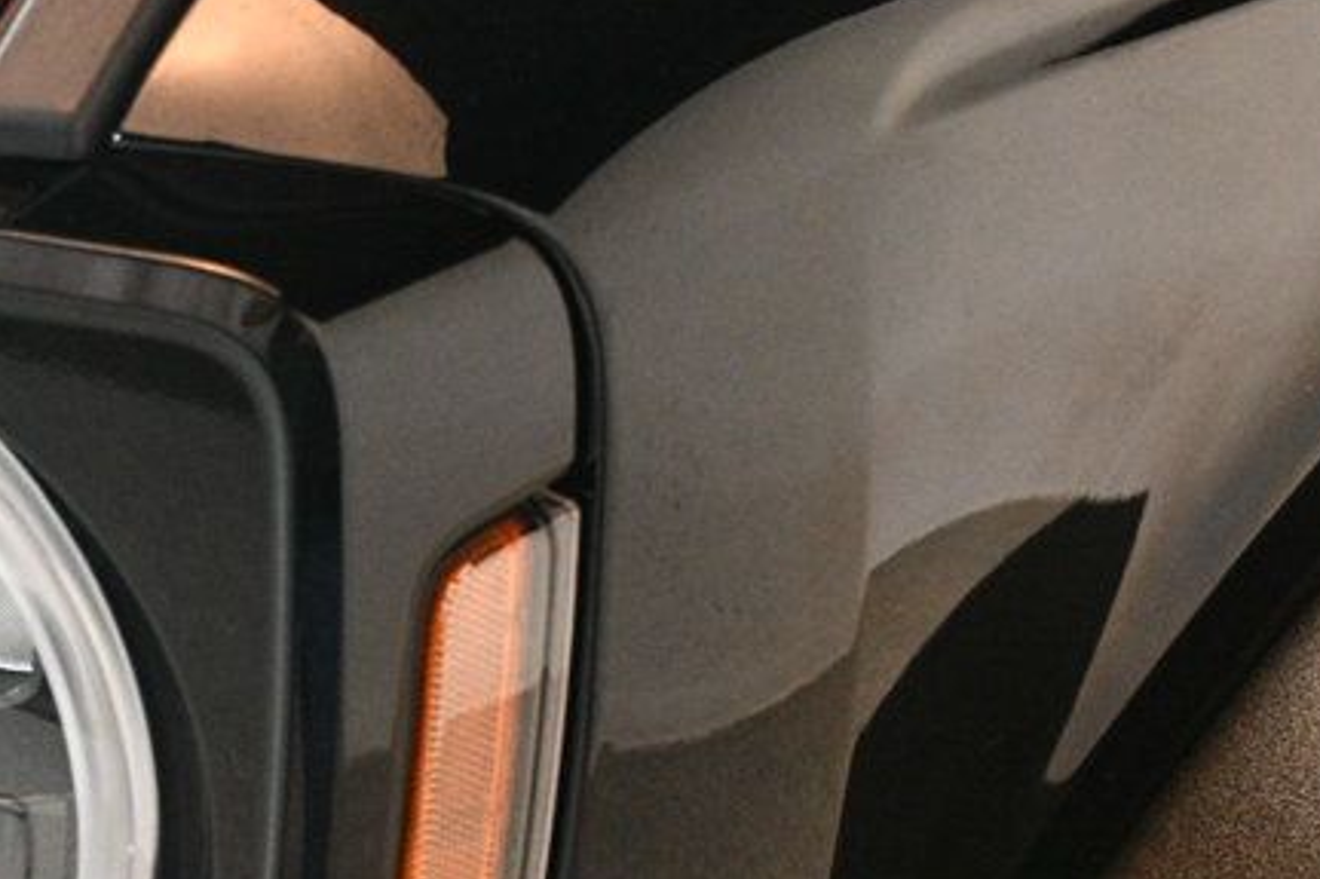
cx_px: 43
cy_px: 833
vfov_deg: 14.2
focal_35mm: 95
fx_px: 3482
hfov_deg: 20.8
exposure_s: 1/60
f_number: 4
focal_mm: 27
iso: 3200
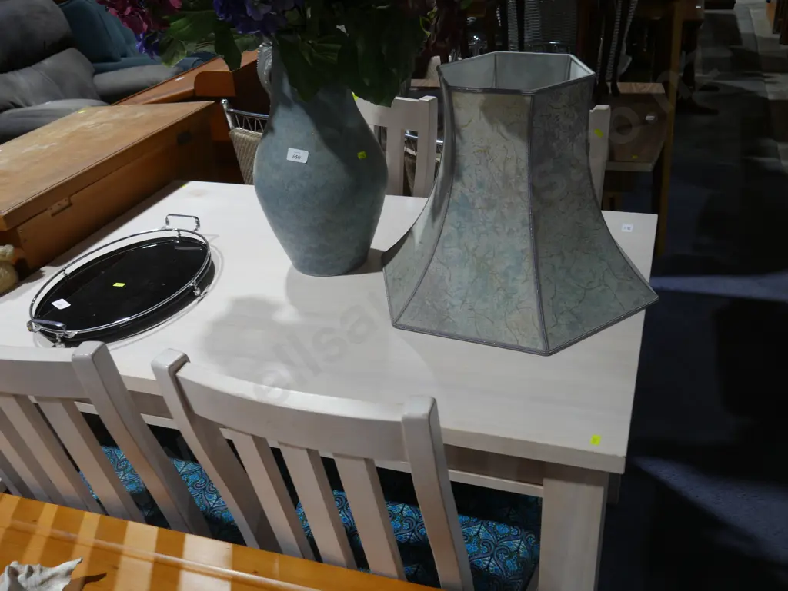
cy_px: 296
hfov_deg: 53.9
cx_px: 394
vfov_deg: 41.8
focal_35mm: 34
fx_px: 774
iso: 250
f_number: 4
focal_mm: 17
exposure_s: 1/60
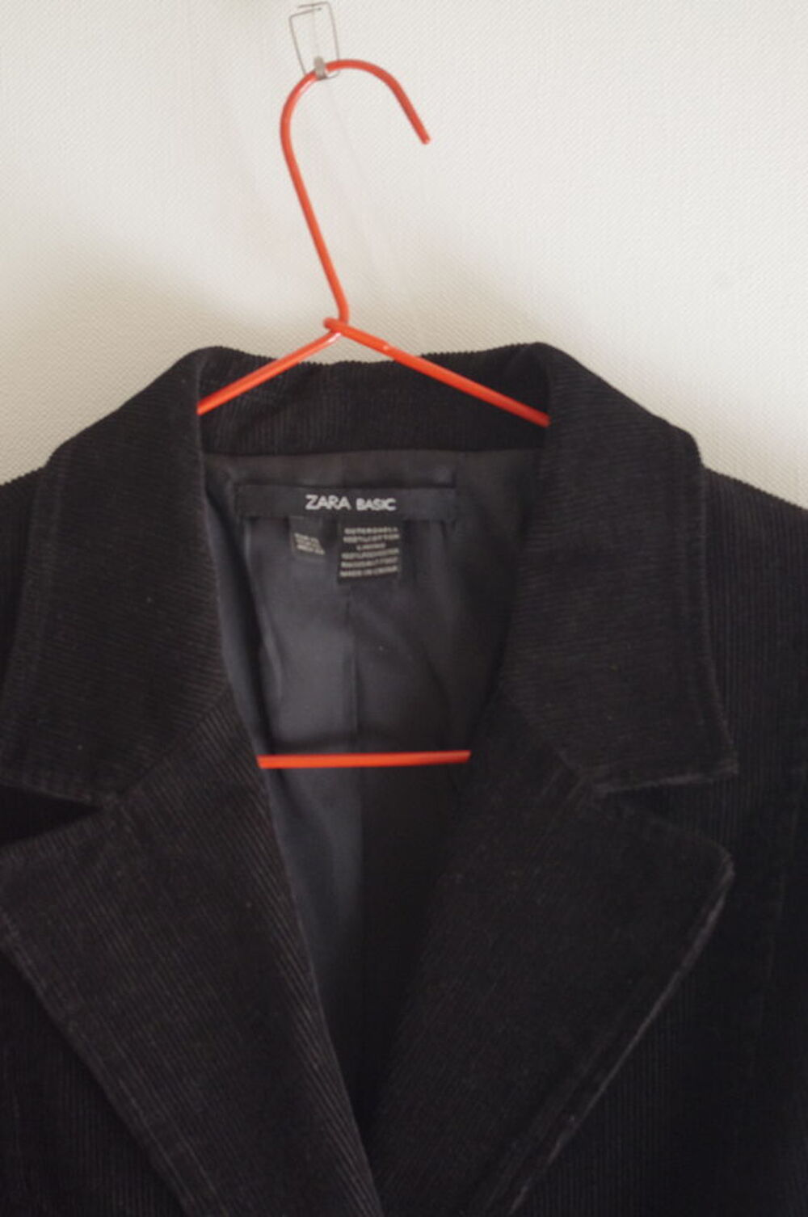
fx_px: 2768
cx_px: 404
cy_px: 608
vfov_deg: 24.8
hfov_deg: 16.6
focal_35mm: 82
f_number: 5.6
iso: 1600
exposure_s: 1/30
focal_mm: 55
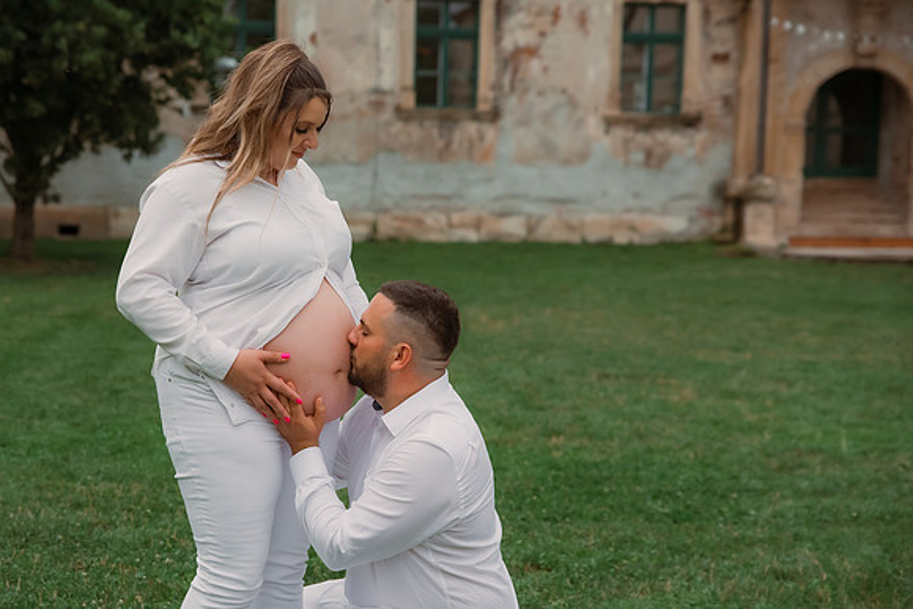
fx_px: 2161
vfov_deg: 16.0
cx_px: 357
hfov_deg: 23.8
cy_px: 371
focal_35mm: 85
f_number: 3.2
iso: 2000
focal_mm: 70
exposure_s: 1/320
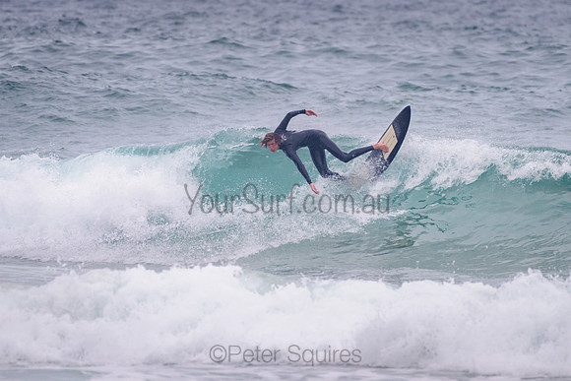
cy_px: 147
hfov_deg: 3.4
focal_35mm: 613
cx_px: 322
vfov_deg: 2.2
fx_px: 9723
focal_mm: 500
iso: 1100
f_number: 5.6
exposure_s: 1/2000
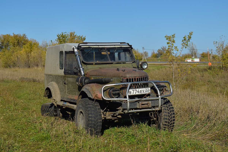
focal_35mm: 60
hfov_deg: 33.4
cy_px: 76
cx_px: 114
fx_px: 380
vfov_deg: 22.6
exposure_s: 1/1250
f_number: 7.1
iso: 200
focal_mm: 40
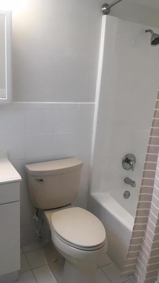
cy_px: 141
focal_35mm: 32
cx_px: 82
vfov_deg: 61.0
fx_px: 240
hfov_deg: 36.7
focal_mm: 4.15
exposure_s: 1/30
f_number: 2.2
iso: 32
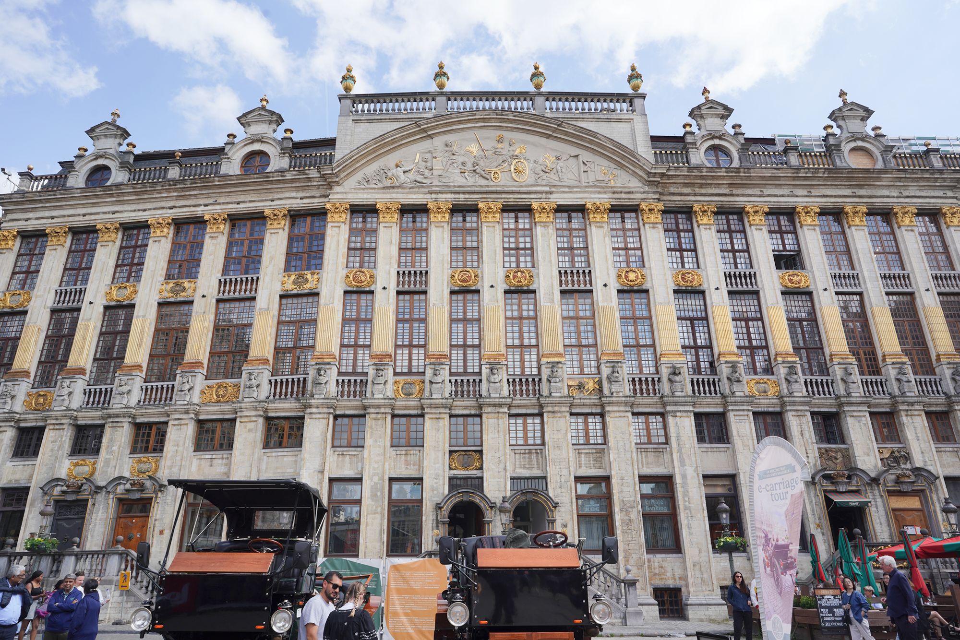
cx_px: 480
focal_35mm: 24
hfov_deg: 73.7
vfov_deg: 53.1
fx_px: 640
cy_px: 320
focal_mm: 24
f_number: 11
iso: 100
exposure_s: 1/100
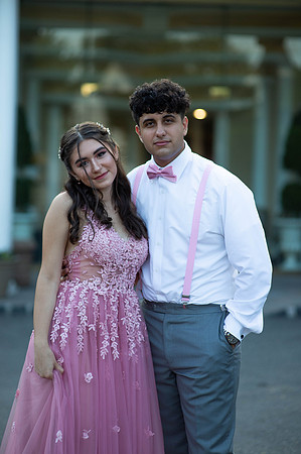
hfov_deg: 16.0
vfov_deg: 23.9
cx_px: 150
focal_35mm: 85
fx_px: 1068
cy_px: 227
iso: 250
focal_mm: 85
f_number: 2
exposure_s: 1/1000
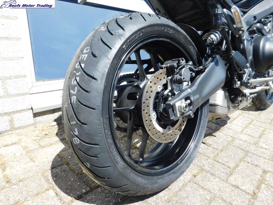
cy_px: 106
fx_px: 189
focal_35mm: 24
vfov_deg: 56.8
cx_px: 140
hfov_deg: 71.6
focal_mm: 4
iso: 125
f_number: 3
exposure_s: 1/640
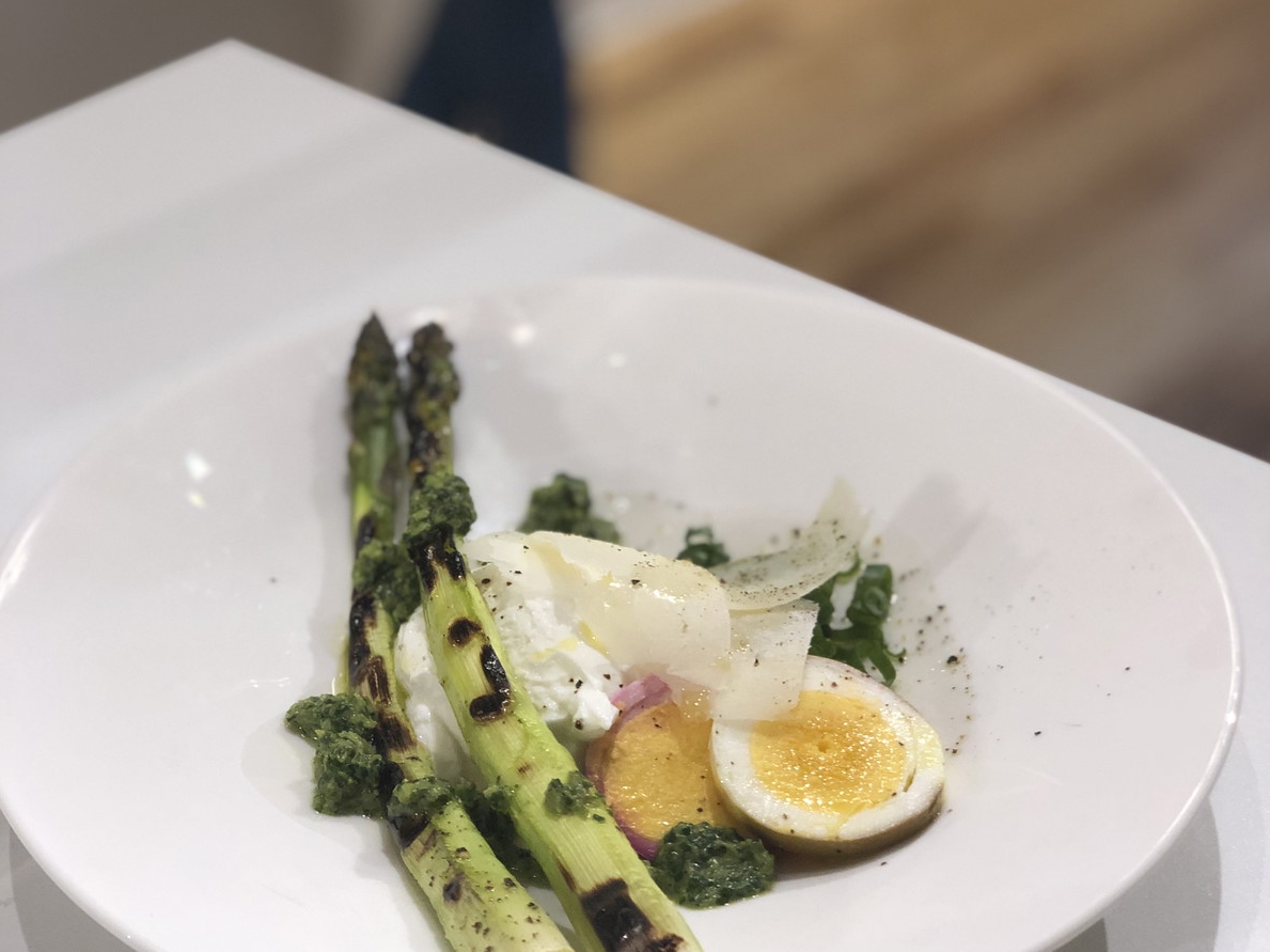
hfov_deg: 27.8
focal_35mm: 70
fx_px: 2567
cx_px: 634
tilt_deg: -33.7
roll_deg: -0.2
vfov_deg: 21.0
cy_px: 478
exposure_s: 1/60
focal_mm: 6
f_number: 2.4
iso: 64
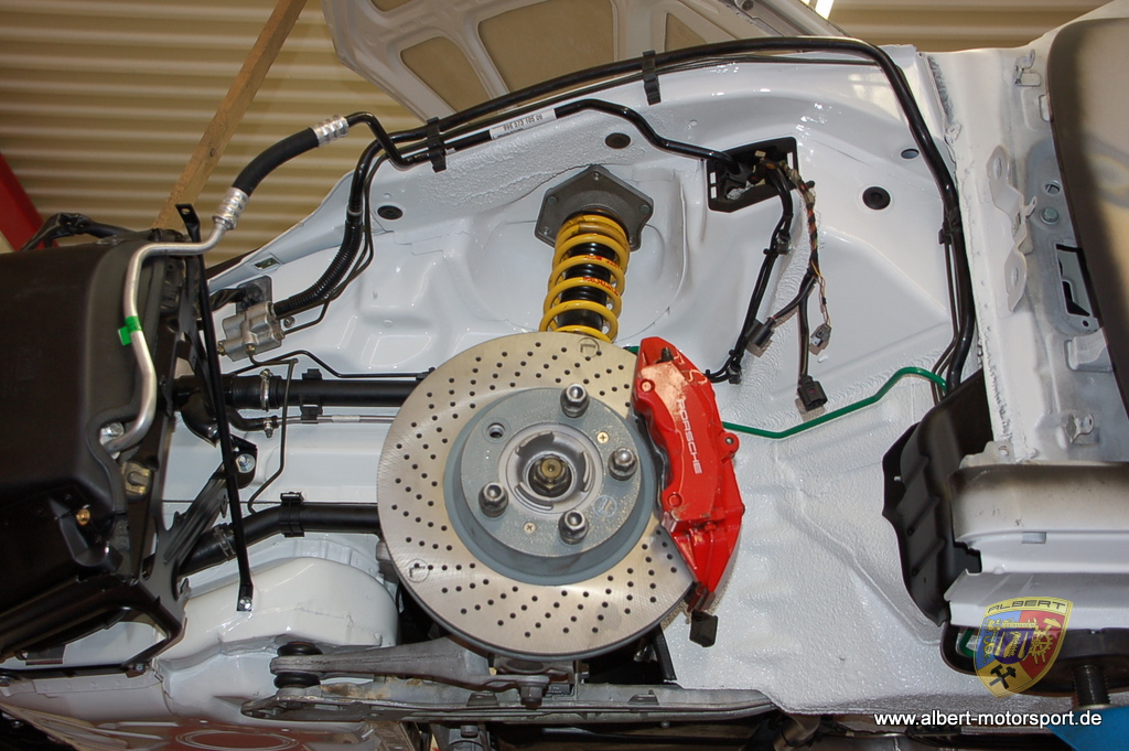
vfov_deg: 33.0
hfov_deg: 48.0
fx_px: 1269
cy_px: 376
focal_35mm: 40
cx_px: 564
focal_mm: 27
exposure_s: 1/60
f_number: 3.8
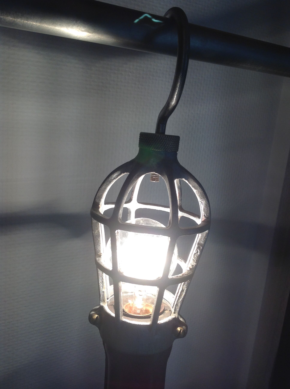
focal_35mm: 35
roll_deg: -4.6
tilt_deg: -12.8
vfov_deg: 52.7
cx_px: 145
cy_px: 194
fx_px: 392
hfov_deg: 40.6
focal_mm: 4.28
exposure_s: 1/187
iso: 50
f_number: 2.4
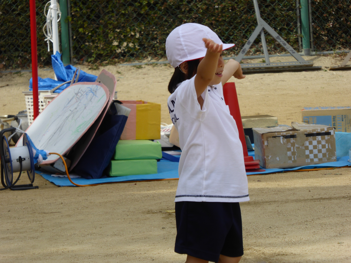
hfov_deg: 5.5
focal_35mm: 358
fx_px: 3630
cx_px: 176
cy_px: 132
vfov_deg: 4.2
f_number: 5.9
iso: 100
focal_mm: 57.7
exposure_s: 1/400
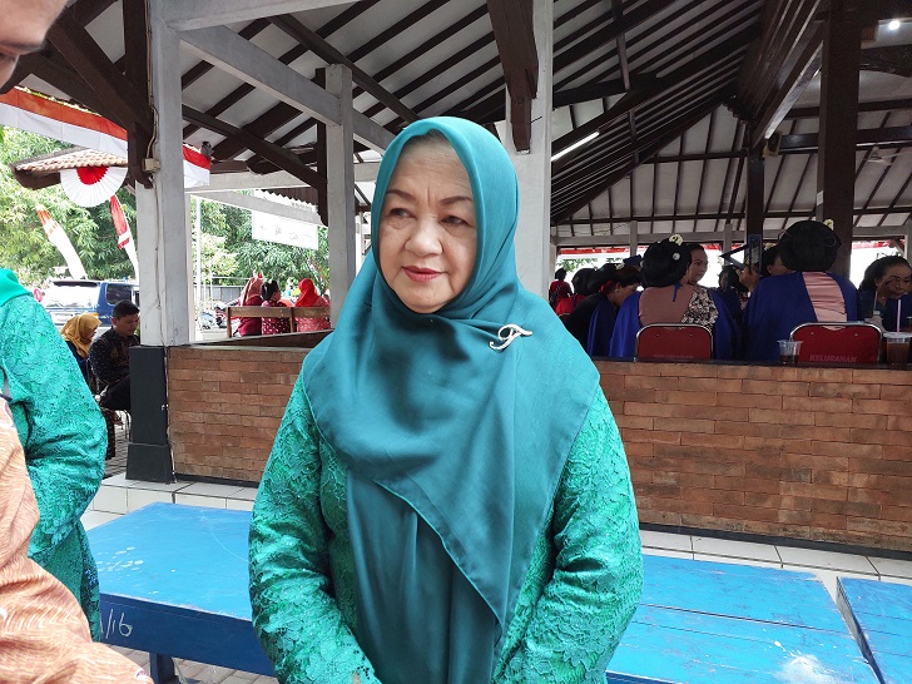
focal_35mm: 23
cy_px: 342
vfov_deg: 58.9
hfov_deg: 73.9
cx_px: 456
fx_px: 606
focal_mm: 5.06
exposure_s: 1/100
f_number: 1.8
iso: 100
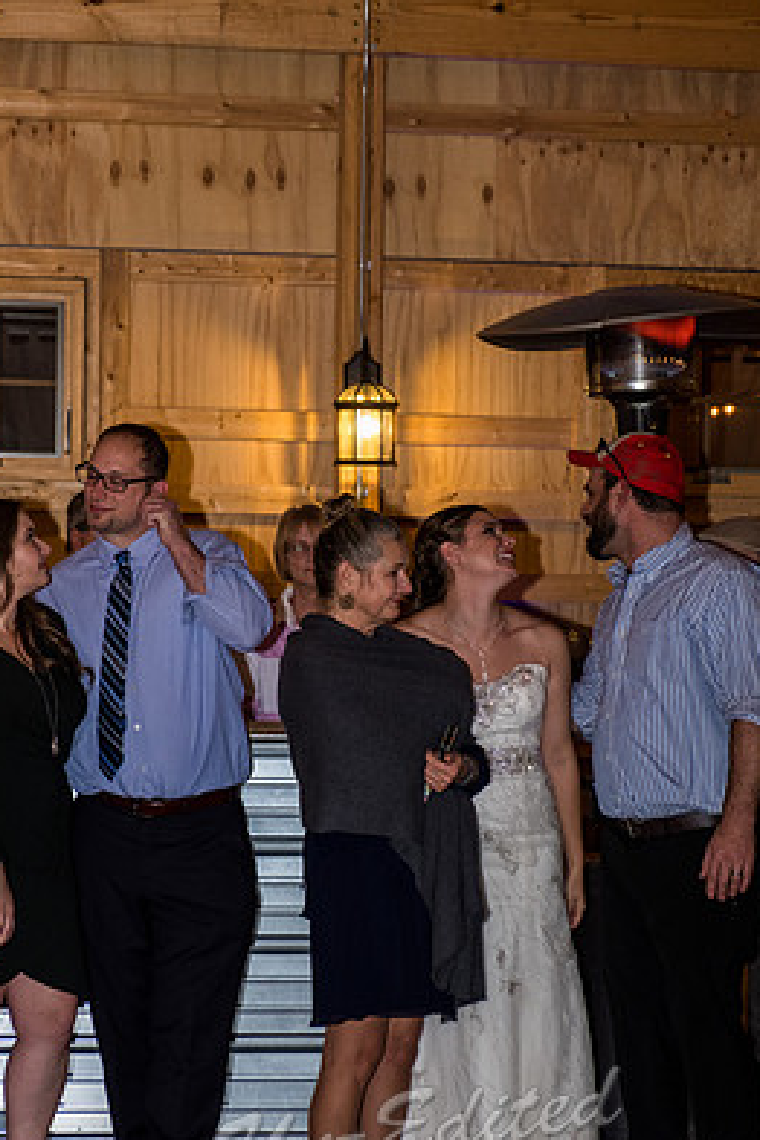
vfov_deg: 21.4
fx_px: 3008
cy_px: 647
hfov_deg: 14.4
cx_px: 418
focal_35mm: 95
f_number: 4
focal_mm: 55
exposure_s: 1/200
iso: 1600
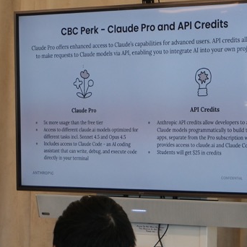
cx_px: -105
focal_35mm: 203
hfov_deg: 8.5
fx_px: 1639
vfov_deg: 8.6
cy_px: 195
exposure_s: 1/140
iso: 800
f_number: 5.6
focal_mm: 45
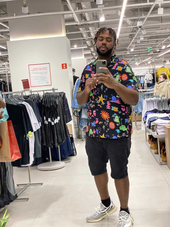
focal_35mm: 52
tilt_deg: -8.9
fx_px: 340
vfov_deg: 36.8
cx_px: 85
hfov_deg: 28.0
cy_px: 114
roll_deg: +4.8
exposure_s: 1/120
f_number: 2
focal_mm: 6
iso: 200
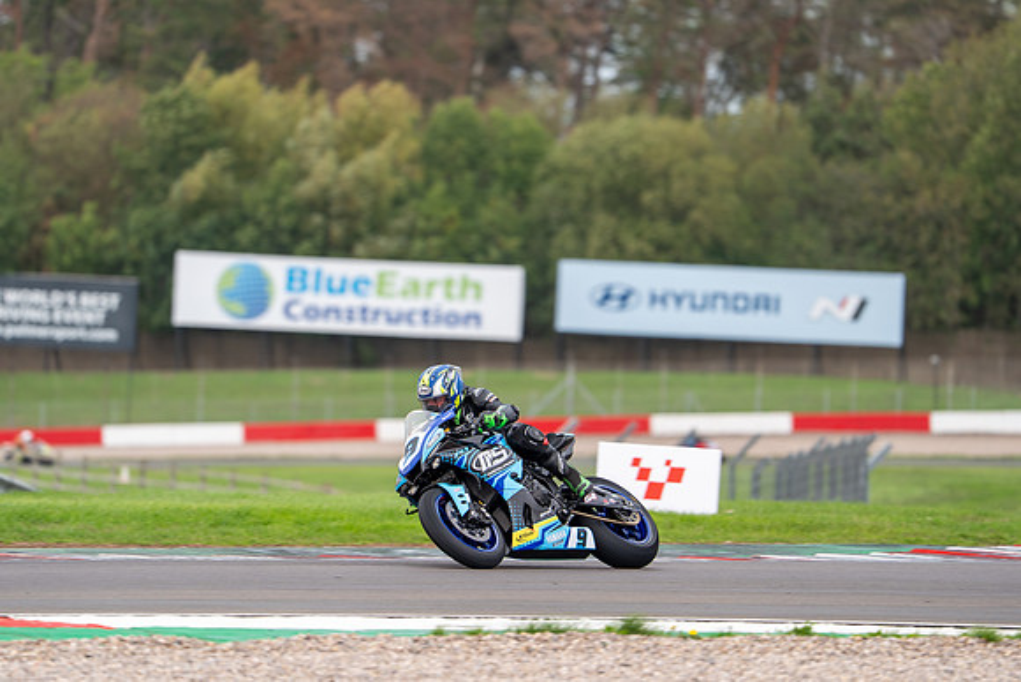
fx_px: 10489
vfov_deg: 3.7
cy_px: 306
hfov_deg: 5.6
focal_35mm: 370
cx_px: 510
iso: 250
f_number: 4.5
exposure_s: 1/500
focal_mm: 335
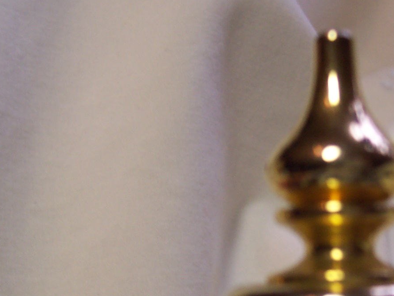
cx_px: 299
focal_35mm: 69
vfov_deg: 21.1
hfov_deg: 27.7
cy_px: 222
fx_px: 785
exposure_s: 1/60
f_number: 2.8
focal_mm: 5.6
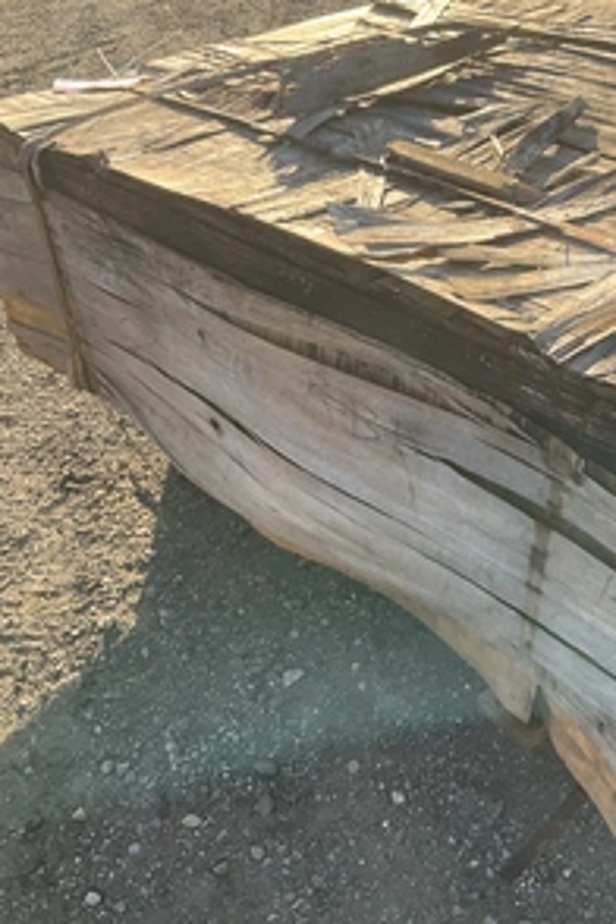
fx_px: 1052
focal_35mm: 41
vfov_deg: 47.4
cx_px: 446
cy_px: 456
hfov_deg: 32.1
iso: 25
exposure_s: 1/299
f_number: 1.8
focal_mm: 3
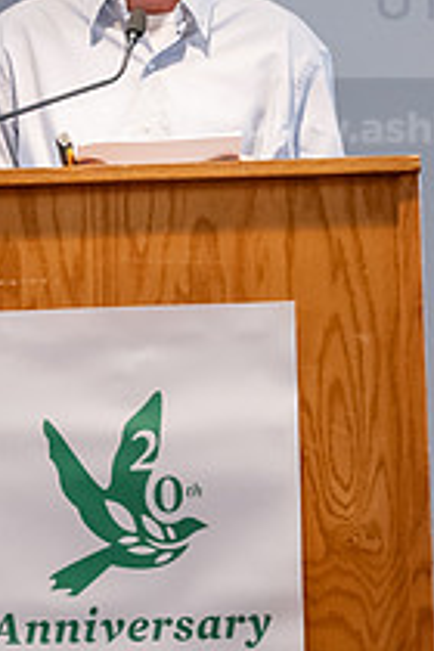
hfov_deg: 6.4
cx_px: 102
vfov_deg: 9.5
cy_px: 194
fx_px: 3906
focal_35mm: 216
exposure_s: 1/200
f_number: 3.2
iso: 2500
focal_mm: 78
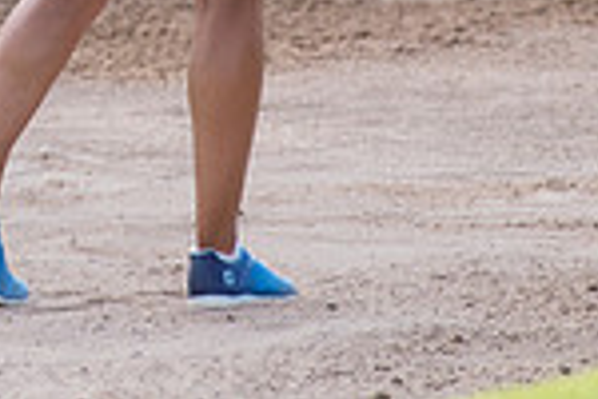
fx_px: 19317
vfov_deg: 1.2
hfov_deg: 1.8
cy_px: -369
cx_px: -92
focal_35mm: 1163
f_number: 6.3
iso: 400
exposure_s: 1/800
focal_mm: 300
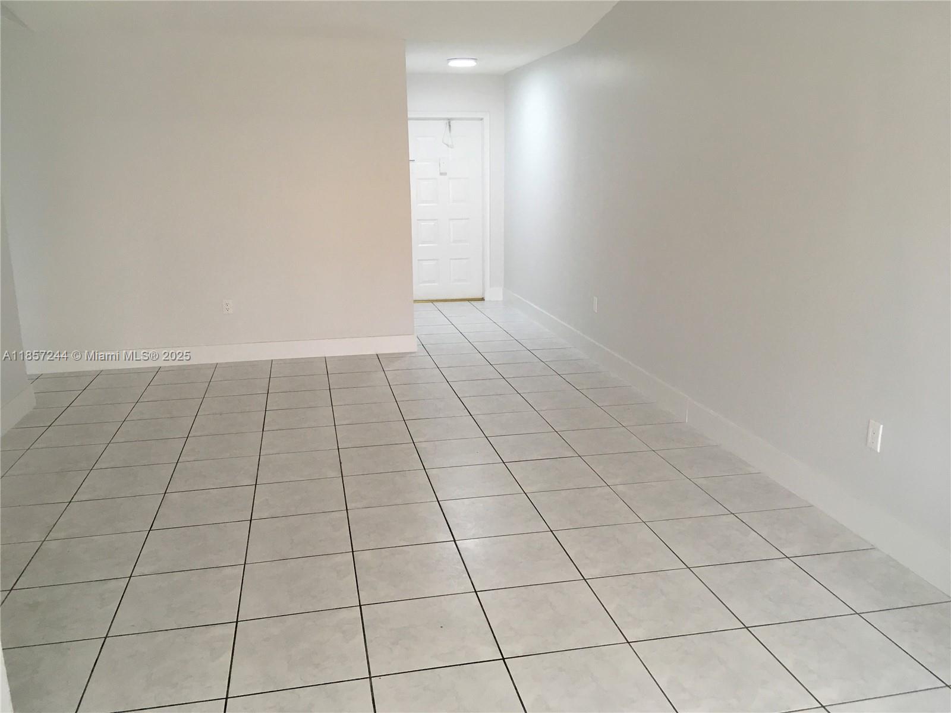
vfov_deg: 48.2
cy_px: 356
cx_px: 476
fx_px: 797
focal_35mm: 29
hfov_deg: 61.7
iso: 32
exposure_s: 1/30
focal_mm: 4.15
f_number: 2.2
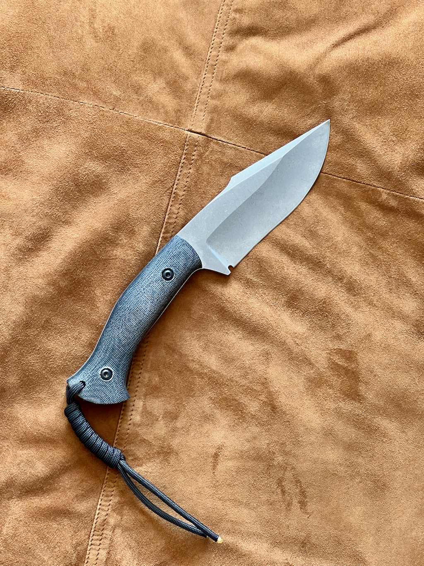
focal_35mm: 77
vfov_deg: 25.3
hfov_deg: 19.1
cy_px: 283
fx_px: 1258
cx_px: 212
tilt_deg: -86.7
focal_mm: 9
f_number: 2.8
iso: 320
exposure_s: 1/60
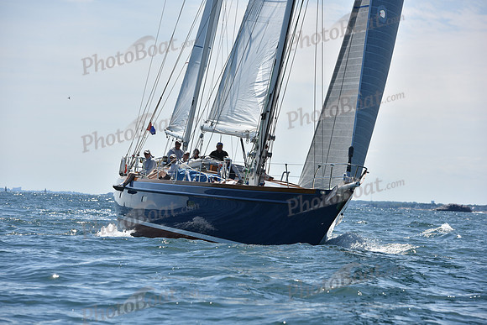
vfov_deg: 9.2
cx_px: 244
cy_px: 162
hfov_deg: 13.7
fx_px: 2030
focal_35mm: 150
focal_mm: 150
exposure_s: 1/1600
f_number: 7.1
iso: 250
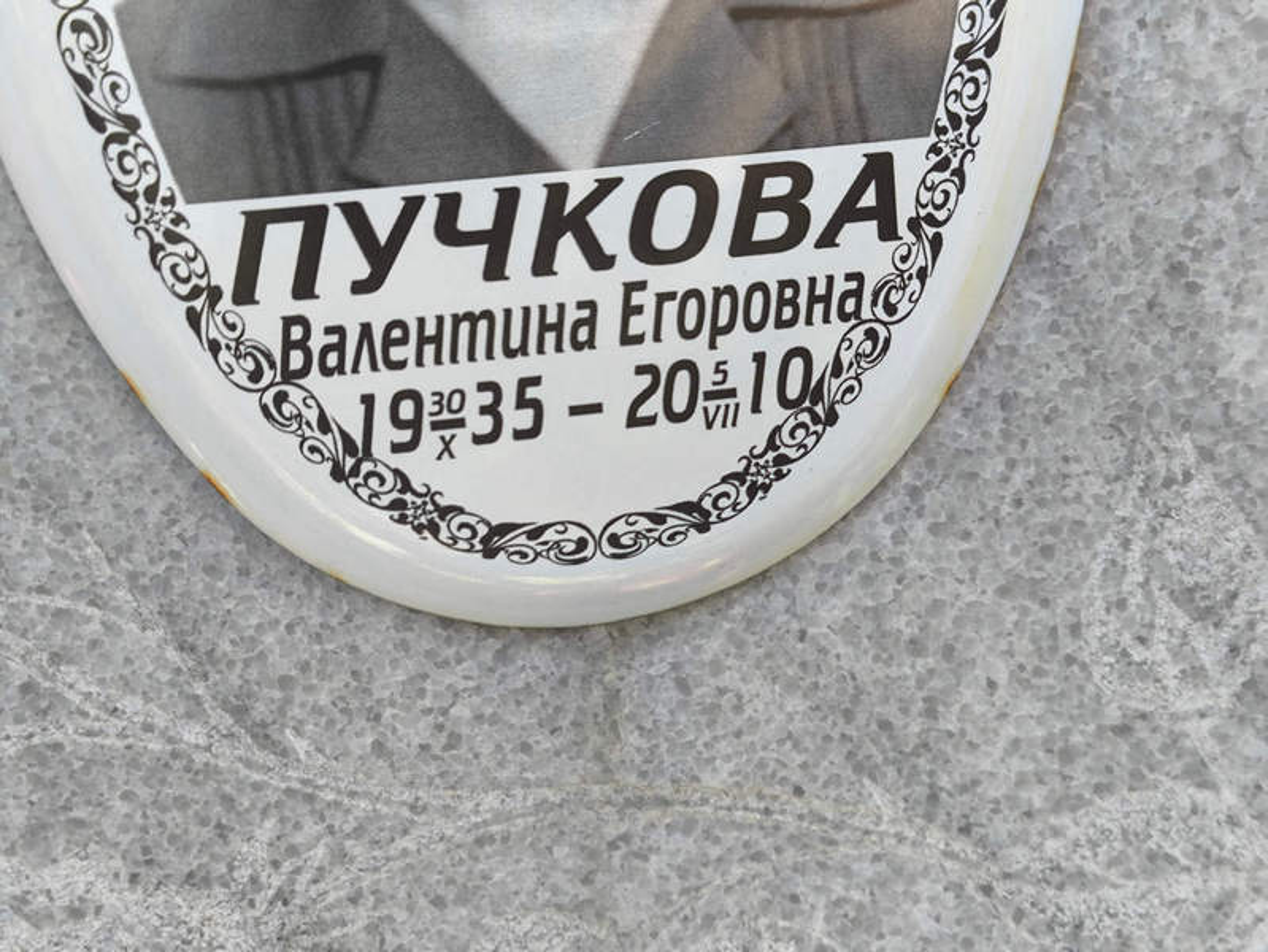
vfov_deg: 29.1
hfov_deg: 38.2
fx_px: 1832
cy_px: 476
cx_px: 634
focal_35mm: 50
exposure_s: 1/208
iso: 50
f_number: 1.7
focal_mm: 4.71
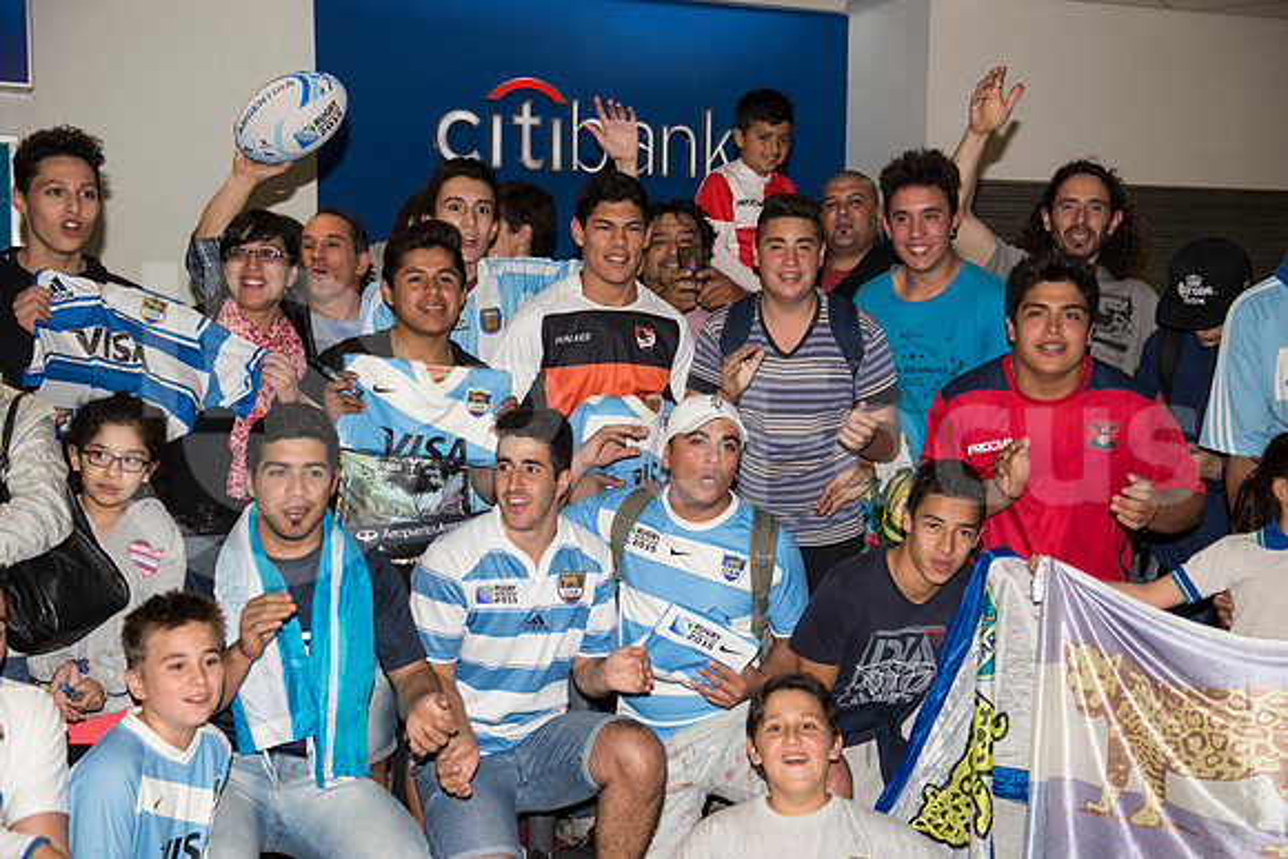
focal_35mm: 48
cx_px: 644
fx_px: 1718
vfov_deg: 28.1
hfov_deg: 41.1
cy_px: 430
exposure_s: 1/125
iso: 640
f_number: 4
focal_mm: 48
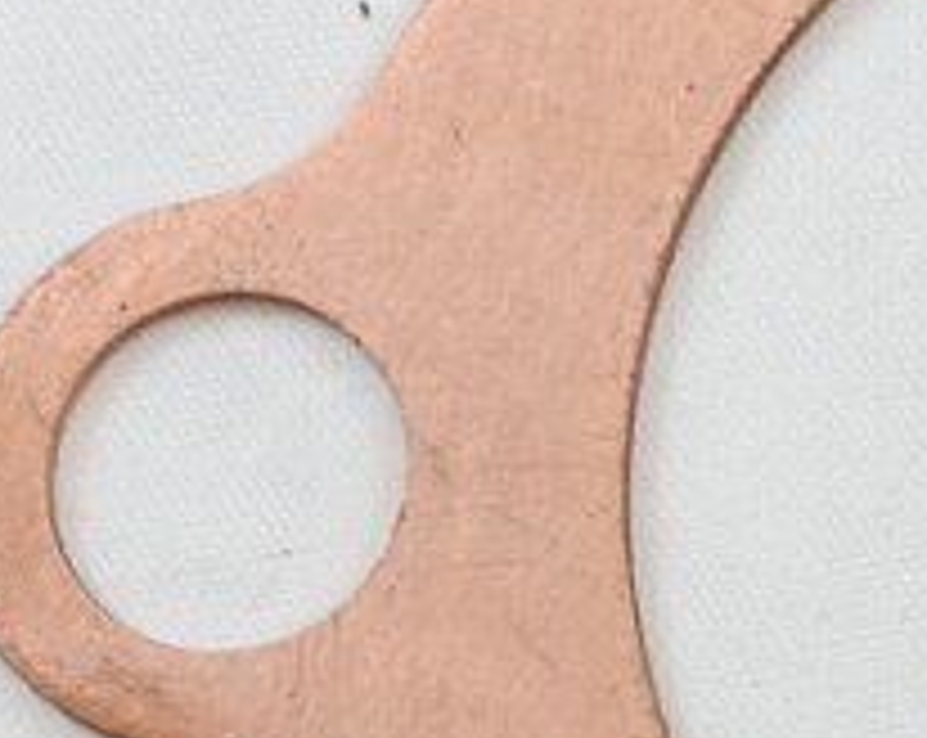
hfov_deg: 6.9
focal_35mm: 251
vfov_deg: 6.1
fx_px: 6873
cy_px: -153
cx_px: 2887
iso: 400
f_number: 4
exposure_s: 1/125
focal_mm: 12.8
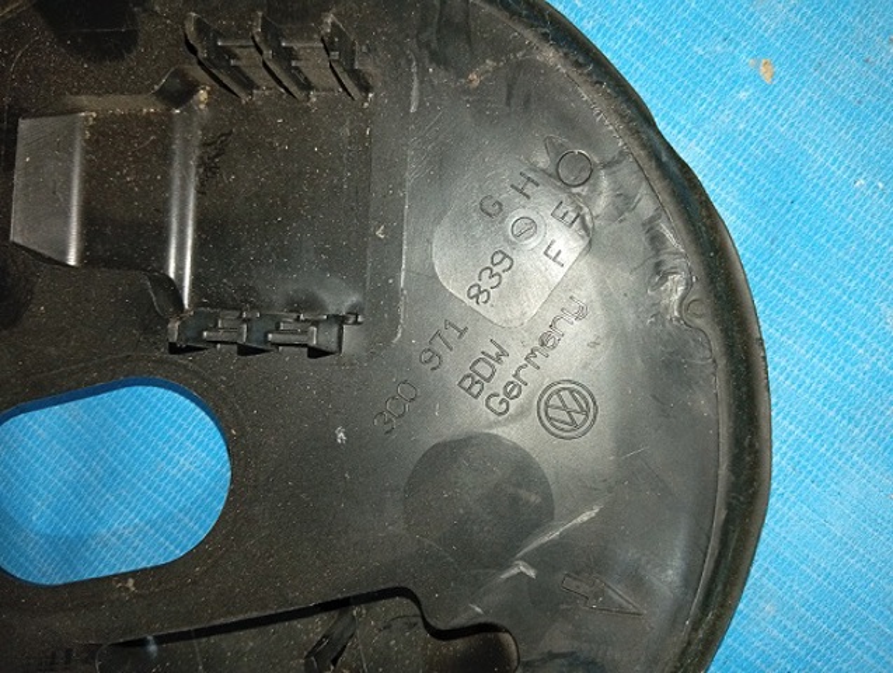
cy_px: 336
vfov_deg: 53.2
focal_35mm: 26
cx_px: 446
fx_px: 672
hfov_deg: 67.2
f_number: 1.8
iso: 391
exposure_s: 1/33.3
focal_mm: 3.96
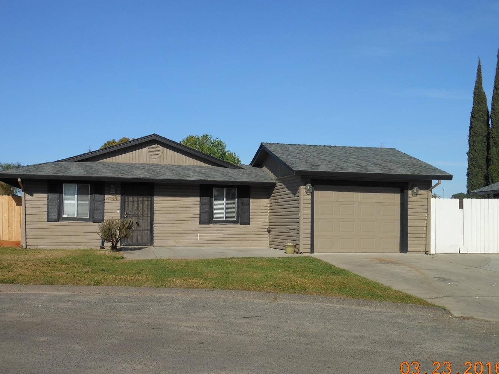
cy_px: 197
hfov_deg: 43.9
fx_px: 620
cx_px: 260
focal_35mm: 43
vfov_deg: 33.6
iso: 80
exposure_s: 1/1250
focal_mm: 6.8
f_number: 3.6
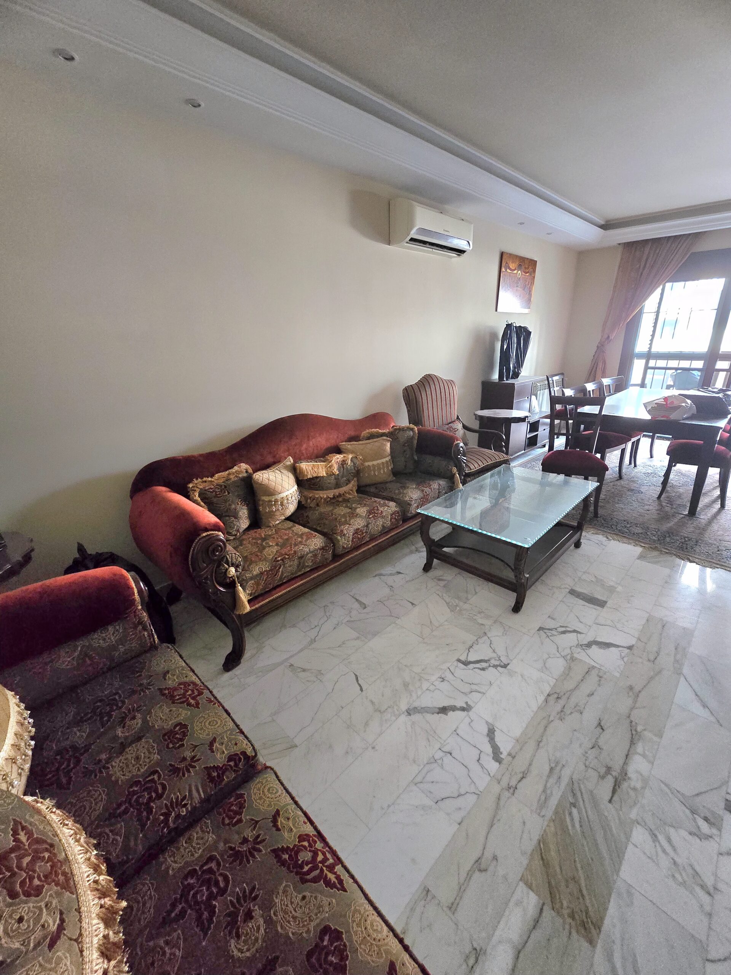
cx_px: 366
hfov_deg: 89.9
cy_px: 488
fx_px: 366
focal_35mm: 13
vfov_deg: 106.2
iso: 1250
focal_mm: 2.2
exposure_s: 1/50.3
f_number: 2.2
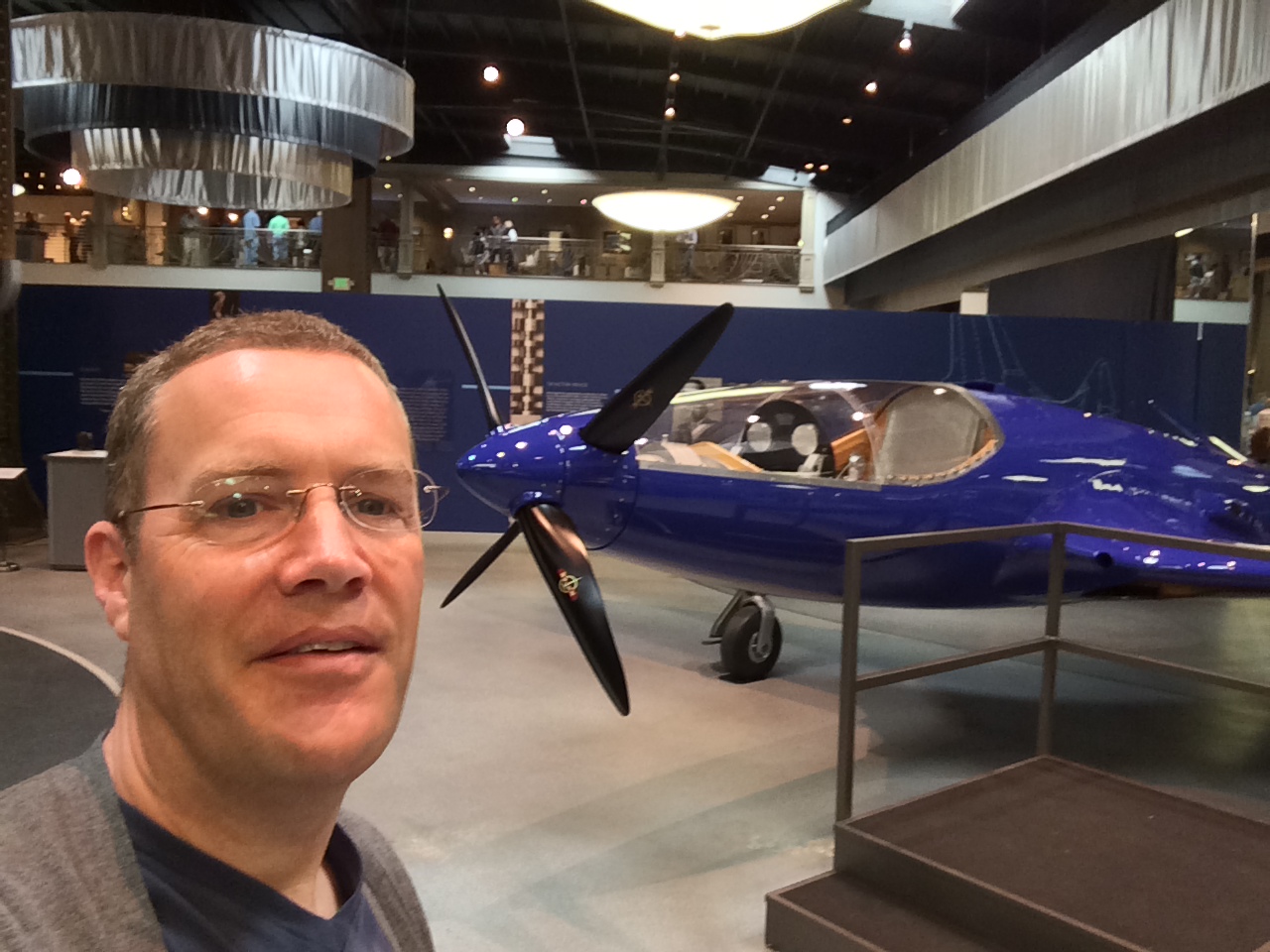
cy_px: 476
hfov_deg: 55.4
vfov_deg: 42.9
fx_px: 1211
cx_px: 635
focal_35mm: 33
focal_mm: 2.15
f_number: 2.4
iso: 200
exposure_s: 1/30
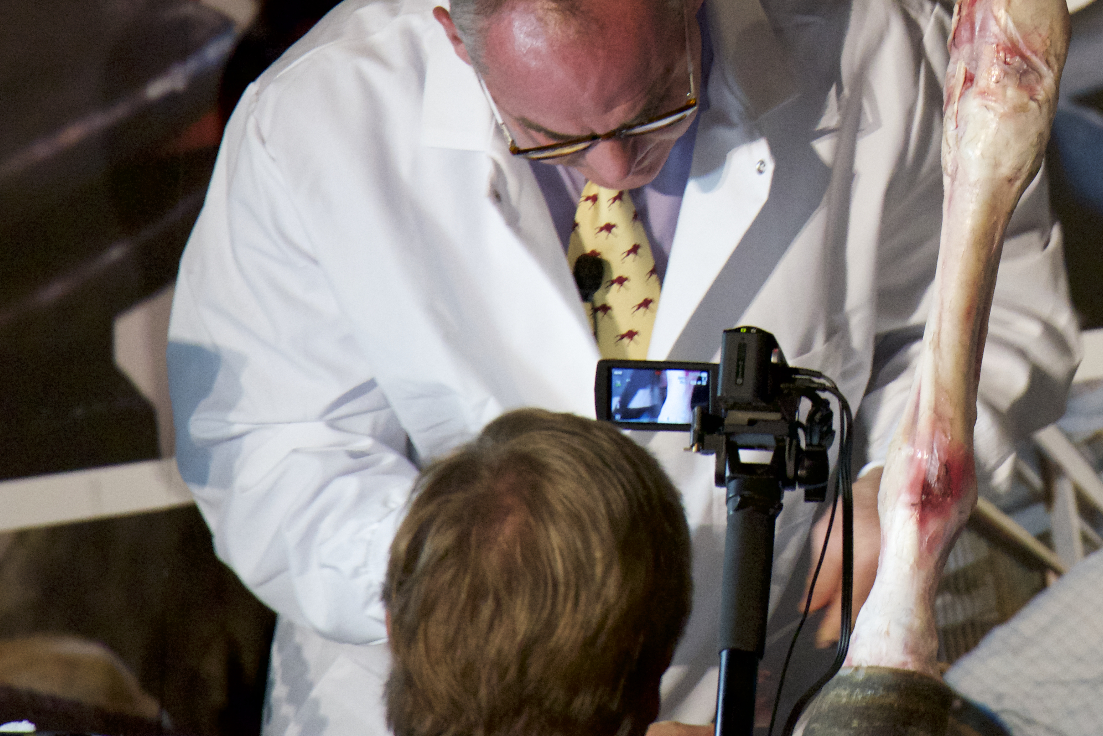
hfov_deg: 1.5
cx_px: 1168
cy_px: -15
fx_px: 42048
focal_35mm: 1372
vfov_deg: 1.0
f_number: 6.3
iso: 6400
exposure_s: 1/160
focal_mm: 600
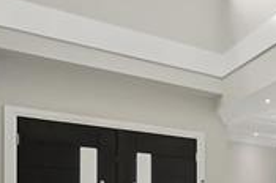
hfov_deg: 25.2
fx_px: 421
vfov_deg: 22.5
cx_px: 435
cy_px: 221
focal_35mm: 55
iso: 4000
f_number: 10
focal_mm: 15
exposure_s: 1/60
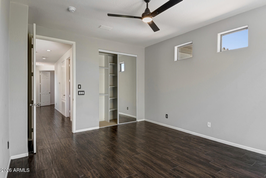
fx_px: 148
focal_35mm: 20
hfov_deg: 84.0
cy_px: 89
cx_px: 133
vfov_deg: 61.9
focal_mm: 20
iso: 320
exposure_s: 1/8
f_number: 9
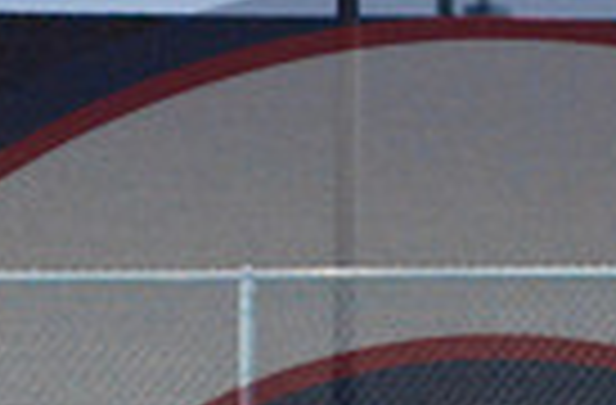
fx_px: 14651
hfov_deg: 2.4
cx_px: 477
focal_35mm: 860
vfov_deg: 1.6
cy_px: 819
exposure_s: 1/250
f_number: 4.8
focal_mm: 135
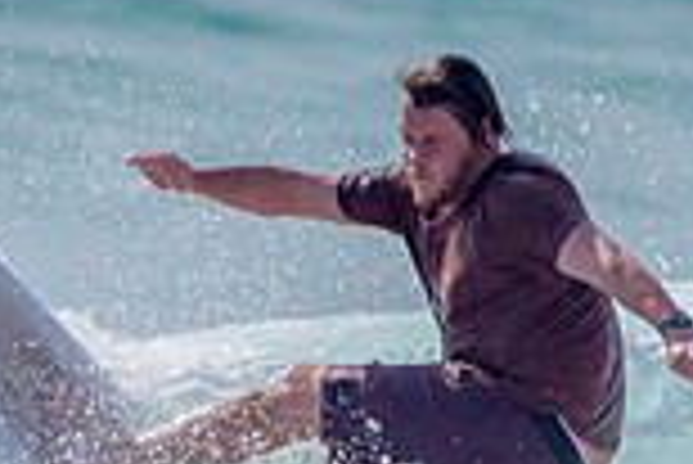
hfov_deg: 0.9
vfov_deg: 0.6
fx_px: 44586
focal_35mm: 2314
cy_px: 783
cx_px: 242
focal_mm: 500
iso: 80
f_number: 5.6
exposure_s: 1/2000
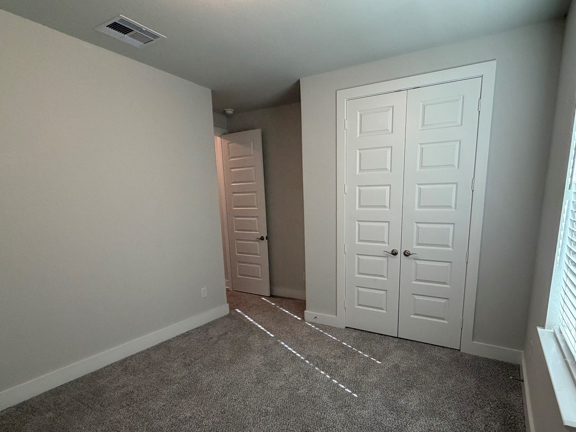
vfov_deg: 67.9
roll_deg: +1.0
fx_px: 316
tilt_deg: -10.7
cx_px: 327
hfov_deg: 84.2
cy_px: 263
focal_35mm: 19
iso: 250
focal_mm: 2.22
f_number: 2.2
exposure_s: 1/120
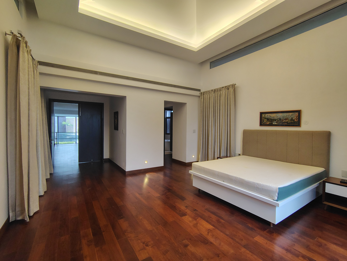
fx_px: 160
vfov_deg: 78.1
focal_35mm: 16
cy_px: 130
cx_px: 174
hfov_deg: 94.5
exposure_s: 1/50
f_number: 2.2
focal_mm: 2.13
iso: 329
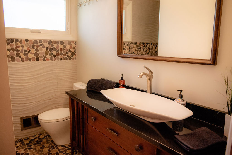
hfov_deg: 69.8
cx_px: 116
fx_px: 166
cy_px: 78
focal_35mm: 26
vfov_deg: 49.9
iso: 2000
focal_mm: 24
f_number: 3.5
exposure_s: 1/250
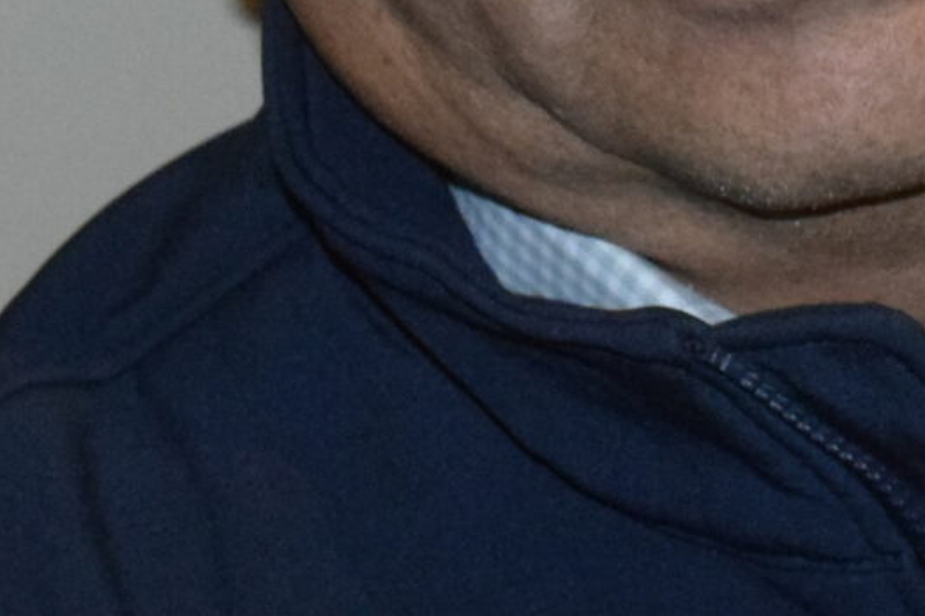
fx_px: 5457
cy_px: -218
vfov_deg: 6.4
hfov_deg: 9.4
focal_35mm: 212
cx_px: 1465
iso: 4500
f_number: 7.1
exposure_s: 1/160
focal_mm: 29
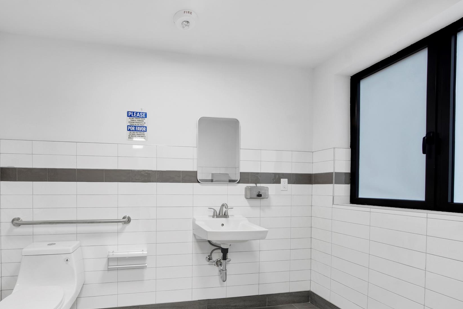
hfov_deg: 98.4
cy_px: 189
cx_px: 176
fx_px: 193
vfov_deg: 76.2
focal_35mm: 15
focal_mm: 8
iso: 100
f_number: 8
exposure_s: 1/2
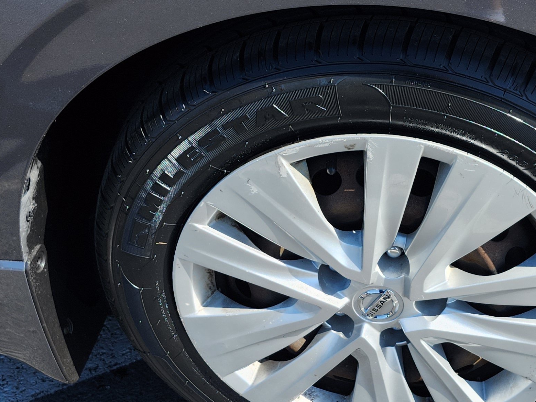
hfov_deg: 32.1
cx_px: 398
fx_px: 913
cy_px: 261
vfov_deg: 24.7
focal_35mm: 59
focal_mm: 5.54
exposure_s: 1/715
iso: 25
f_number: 1.8
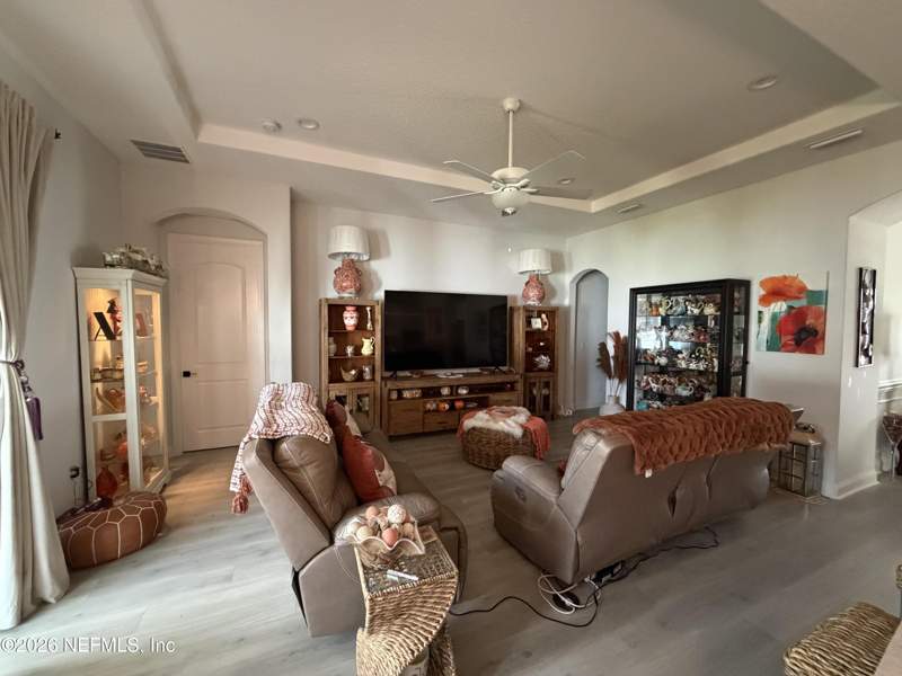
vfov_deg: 85.7
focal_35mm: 14
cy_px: 338
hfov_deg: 102.1
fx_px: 365
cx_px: 451
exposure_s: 1/60
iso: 1000
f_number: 2.2
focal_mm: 2.22
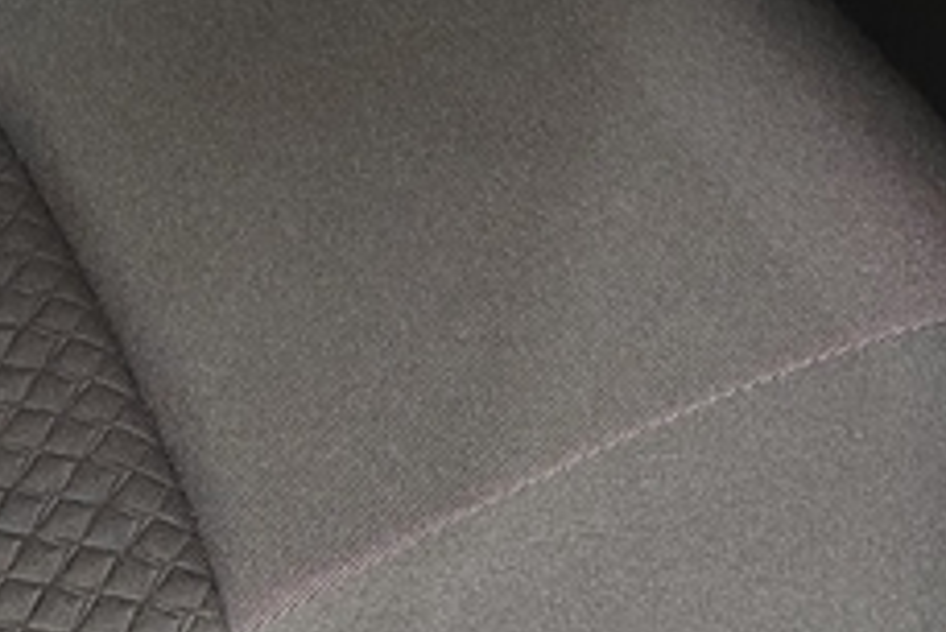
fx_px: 4128
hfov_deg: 13.1
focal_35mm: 157
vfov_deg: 8.4
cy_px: -582
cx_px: 330
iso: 160
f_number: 1.8
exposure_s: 1/44
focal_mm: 5.59
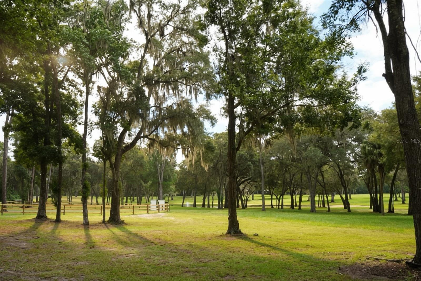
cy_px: 140
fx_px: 363
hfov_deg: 60.3
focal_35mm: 31
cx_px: 210
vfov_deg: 42.4
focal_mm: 31
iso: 100
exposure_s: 1/80
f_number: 9
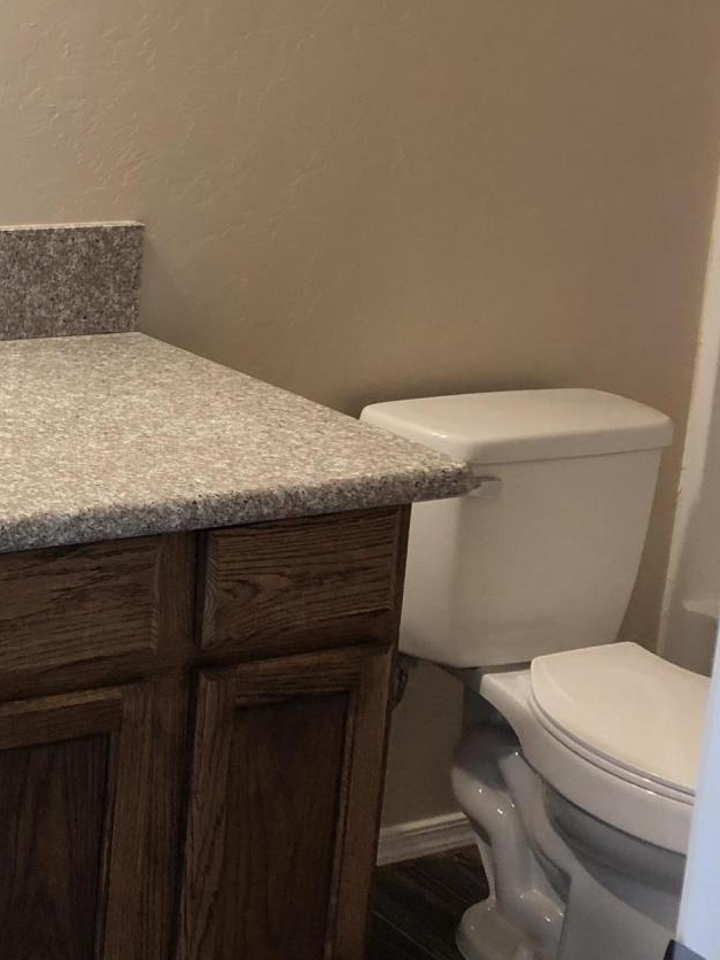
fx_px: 1858
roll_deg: -2.8
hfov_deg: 20.6
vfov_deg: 28.7
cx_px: -121
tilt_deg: -10.9
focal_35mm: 67
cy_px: 297
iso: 40
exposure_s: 1/17
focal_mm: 4
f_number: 1.8
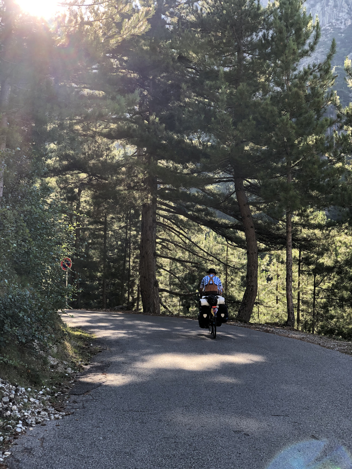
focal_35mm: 52
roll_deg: +0.3
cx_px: 176
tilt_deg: +9.4
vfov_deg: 36.8
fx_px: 705
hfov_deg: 28.0
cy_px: 234
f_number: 2.4
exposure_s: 1/120
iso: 20
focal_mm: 6
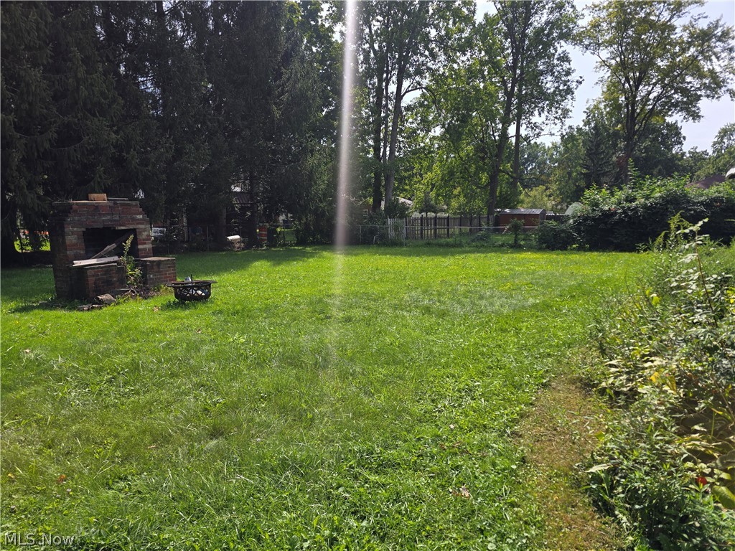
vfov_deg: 58.9
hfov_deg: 73.9
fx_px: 488
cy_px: 276
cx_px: 368
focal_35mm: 23
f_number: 1.7
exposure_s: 1/553
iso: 12
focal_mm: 6.3
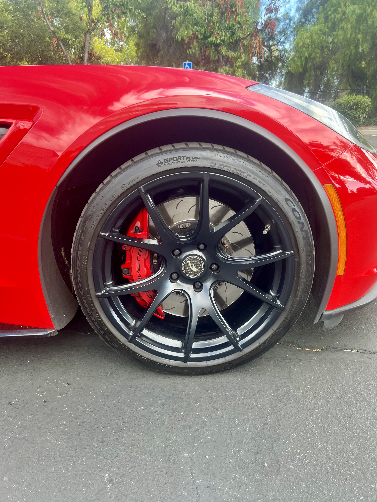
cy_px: 251
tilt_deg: -18.9
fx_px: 378
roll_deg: +0.1
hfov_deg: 53.1
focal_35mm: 26
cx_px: 188
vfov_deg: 67.3
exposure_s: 1/182
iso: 40
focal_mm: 5.7
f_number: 1.5
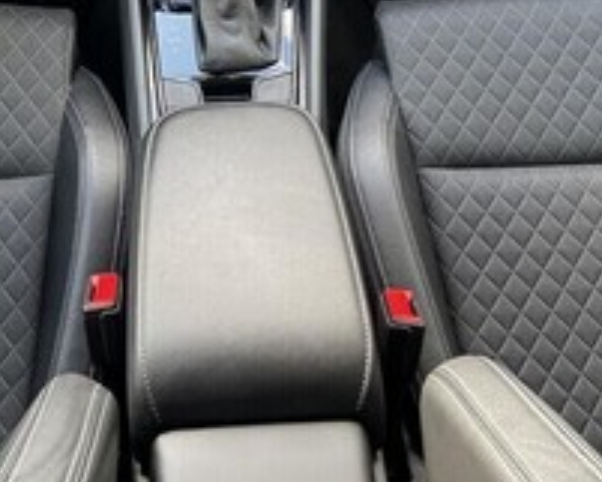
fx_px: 1141
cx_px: 198
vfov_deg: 22.4
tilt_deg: -45.3
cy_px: -64
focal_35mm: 64
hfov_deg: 29.3
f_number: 1.78
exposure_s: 1/116
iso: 200
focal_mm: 6.76
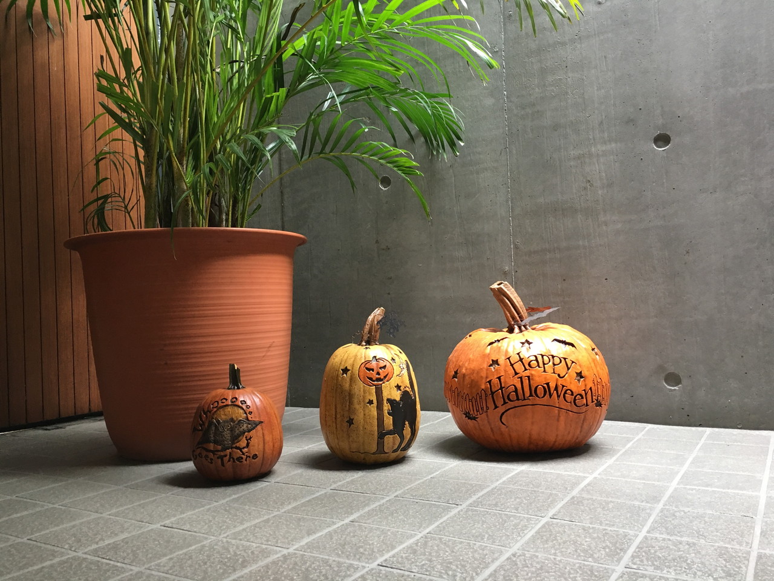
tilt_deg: +1.1
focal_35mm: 29
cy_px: 290
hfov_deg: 61.7
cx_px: 387
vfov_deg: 48.2
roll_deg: +1.4
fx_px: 648
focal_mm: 4.15
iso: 100
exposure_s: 1/30
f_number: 2.2
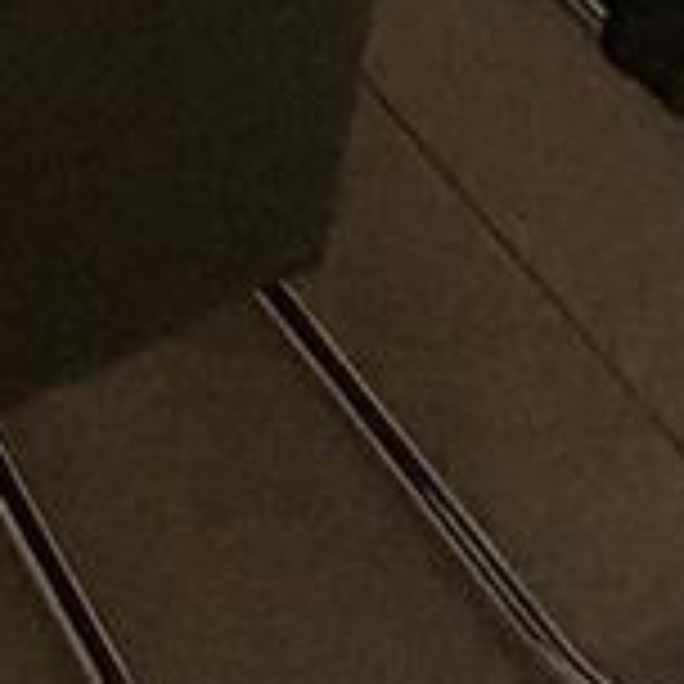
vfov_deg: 9.4
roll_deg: -1.2
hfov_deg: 13.2
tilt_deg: -15.6
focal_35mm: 98
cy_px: -1737
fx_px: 2191
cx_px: -972
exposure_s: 1/120
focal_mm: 2.22
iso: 125
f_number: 2.2
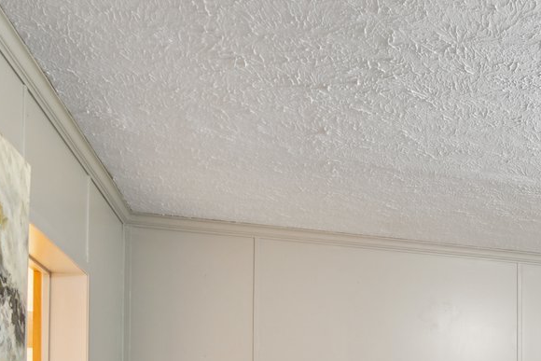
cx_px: 676
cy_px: 488
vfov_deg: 22.4
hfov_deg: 30.7
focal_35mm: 53
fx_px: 797
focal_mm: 15
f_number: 11
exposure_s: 5
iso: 100
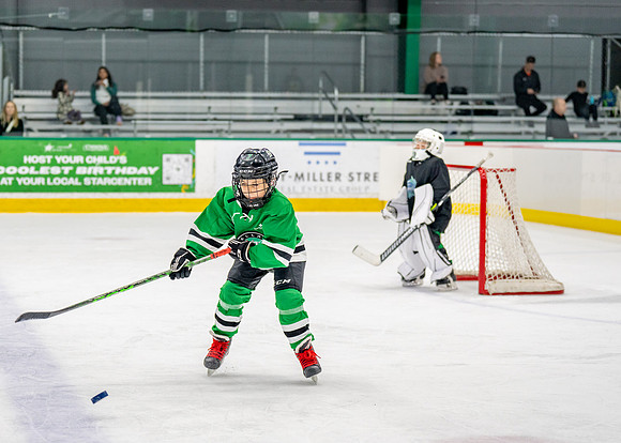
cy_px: 250
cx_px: 211
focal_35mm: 101
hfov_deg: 19.7
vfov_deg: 14.2
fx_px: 1778
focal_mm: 70
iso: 800
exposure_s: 1/1250
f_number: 2.8
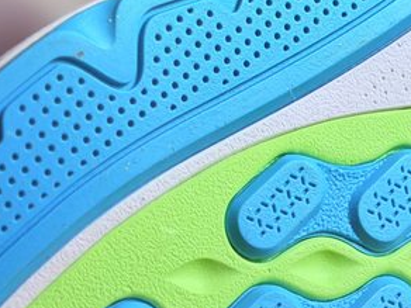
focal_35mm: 197
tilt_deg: -6.6
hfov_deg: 10.0
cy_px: 377
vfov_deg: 7.5
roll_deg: +4.0
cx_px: 321
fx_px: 2339
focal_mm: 6.76
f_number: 1.78
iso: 80
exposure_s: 1/100
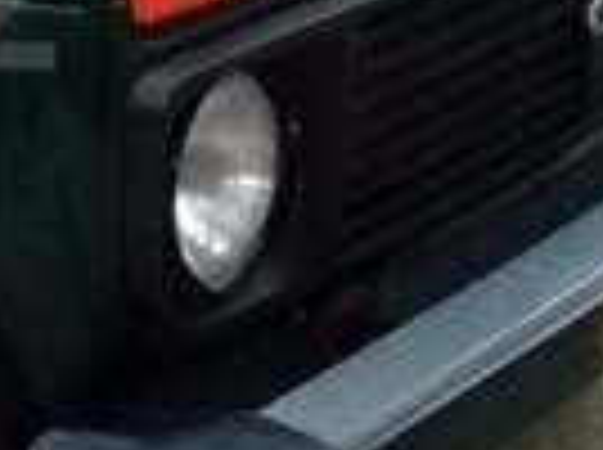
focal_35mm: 153
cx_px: -405
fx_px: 2660
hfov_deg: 12.1
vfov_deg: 9.6
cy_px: 2
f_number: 2.2
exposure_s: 1/33
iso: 320
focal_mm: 3.3
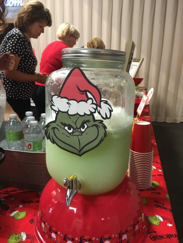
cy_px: 122
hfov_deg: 48.2
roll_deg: -2.0
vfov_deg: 61.7
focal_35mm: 29
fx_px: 204
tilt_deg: -16.0
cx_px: 92
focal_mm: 4.15
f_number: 2.2
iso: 200
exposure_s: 1/30
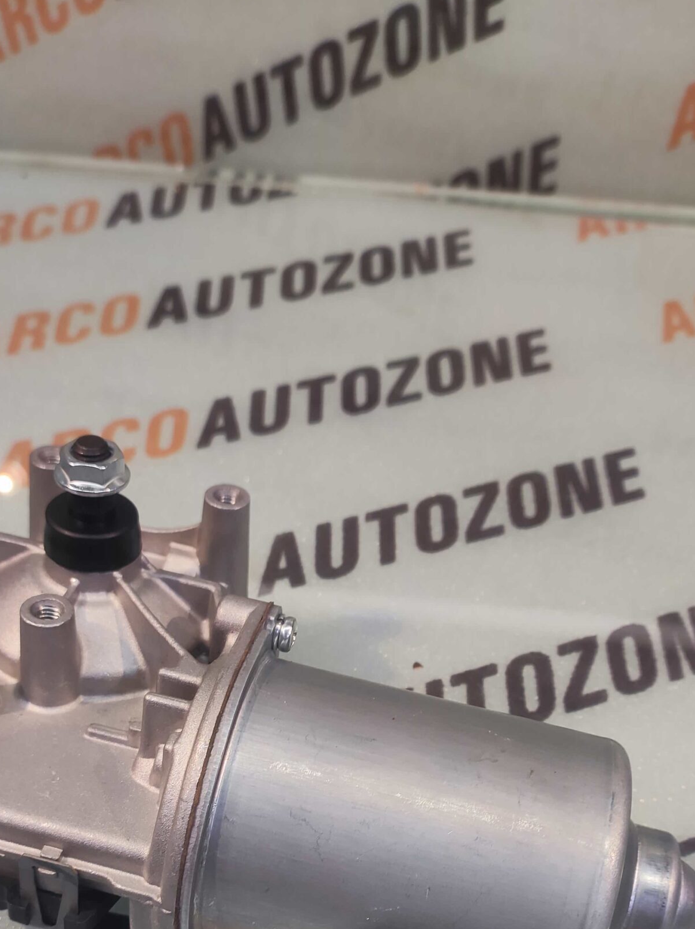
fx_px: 724
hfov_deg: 51.2
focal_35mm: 27
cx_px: 308
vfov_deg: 62.0
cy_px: 687
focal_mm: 4.74
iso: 88
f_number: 1.79
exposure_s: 1/33
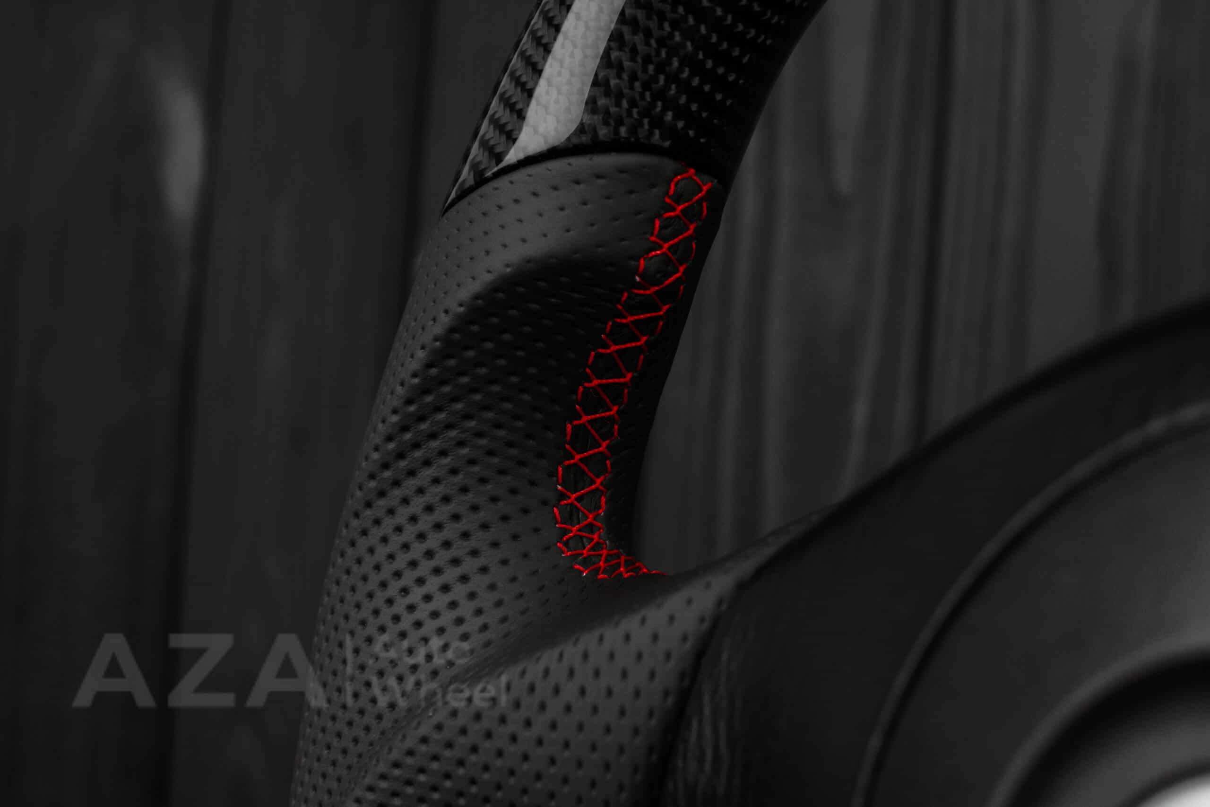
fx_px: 1765
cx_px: 605
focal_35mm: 52
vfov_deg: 25.8
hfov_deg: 37.8
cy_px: 404
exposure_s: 1/125
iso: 500
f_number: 6.3
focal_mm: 35
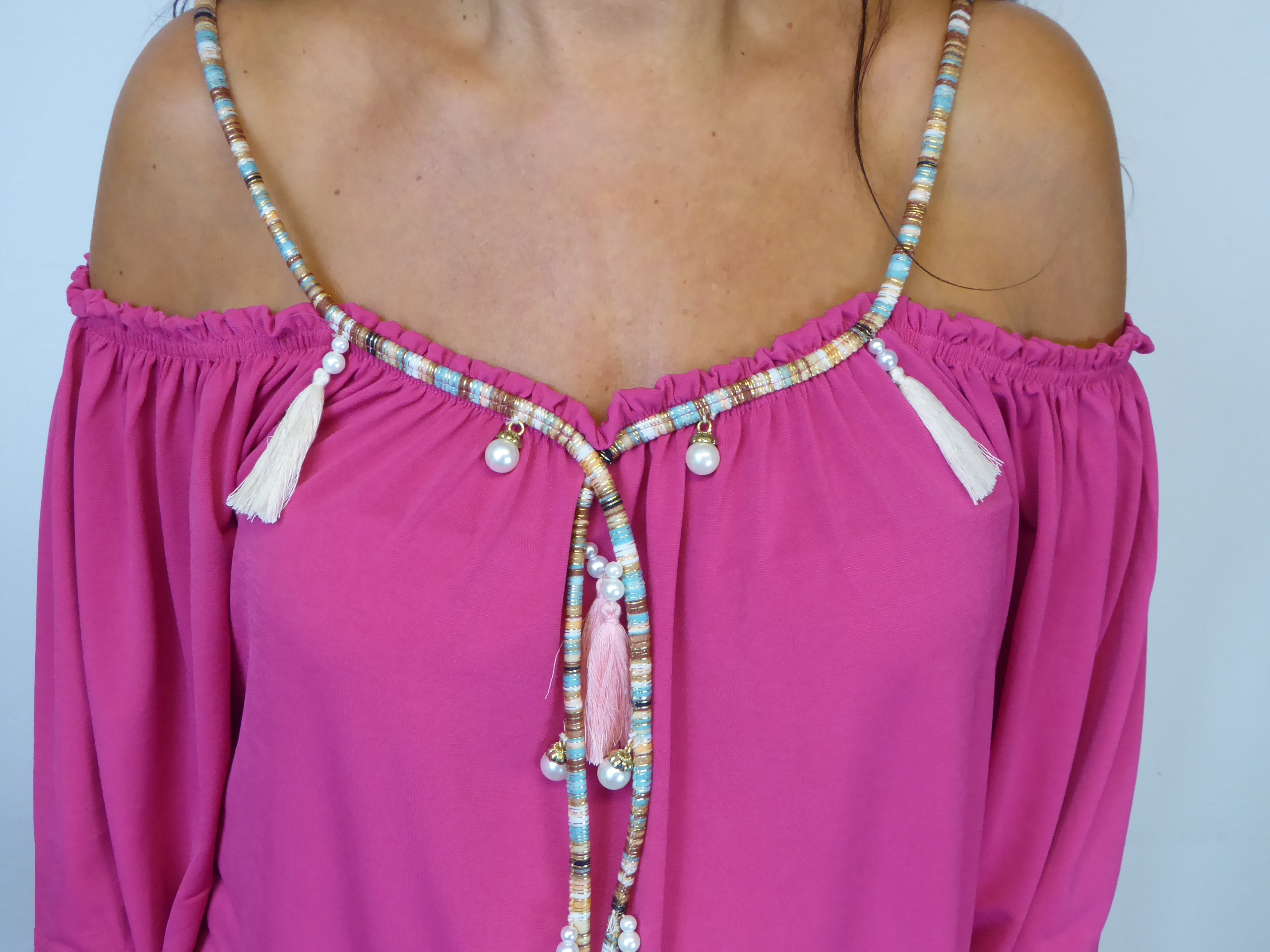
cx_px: 635
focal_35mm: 42
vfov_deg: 34.3
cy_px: 476
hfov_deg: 44.8
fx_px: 1541
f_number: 5.6
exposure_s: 1/40
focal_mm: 7.2
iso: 400
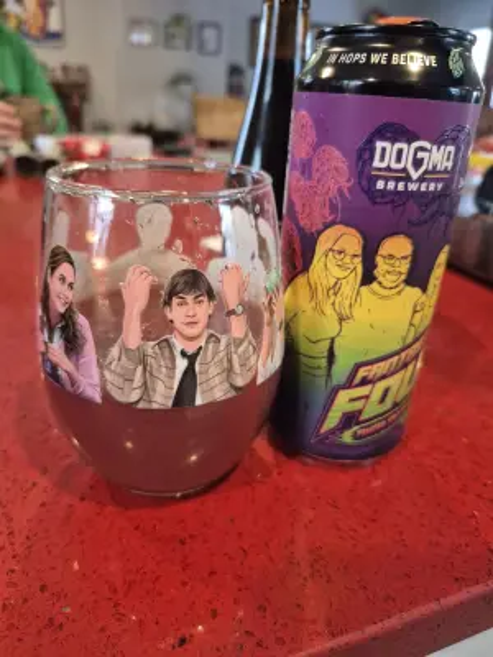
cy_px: 328
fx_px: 437
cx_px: 246
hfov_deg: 58.9
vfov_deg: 73.9
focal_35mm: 23
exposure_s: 1/120
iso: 1000
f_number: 1.8
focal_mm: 5.4
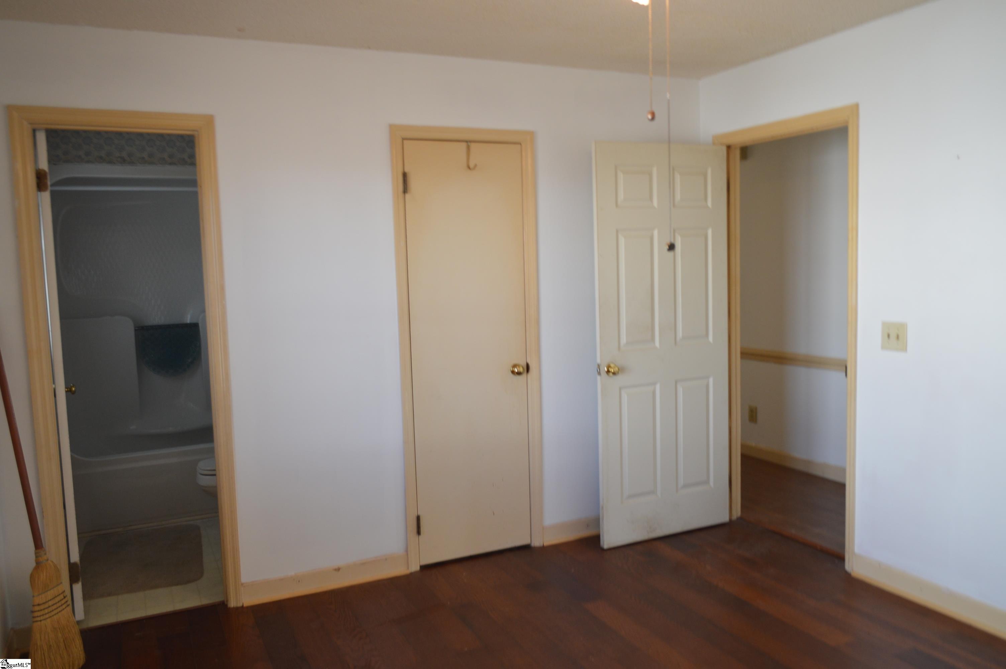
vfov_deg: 47.8
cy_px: 334
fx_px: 754
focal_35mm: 27
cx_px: 503
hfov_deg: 67.4
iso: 400
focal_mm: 18
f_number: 4
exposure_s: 1/60
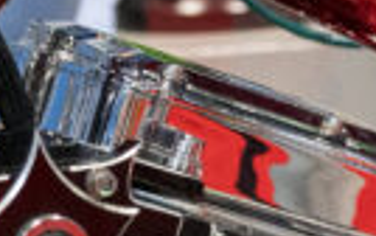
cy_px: 35
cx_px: 679
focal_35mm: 390
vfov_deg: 3.4
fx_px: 4000
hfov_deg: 5.3
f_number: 5.6
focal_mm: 50
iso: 5000
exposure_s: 1/320
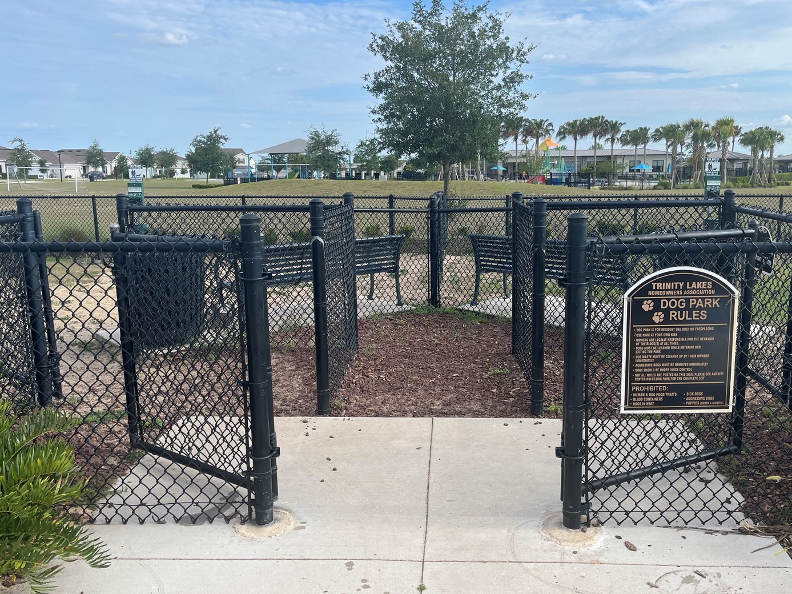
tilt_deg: -9.7
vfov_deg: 46.8
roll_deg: +1.7
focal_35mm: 30
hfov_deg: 59.8
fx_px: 686
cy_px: 274
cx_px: 443
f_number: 1.6
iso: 50
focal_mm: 5.1
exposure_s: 1/2571
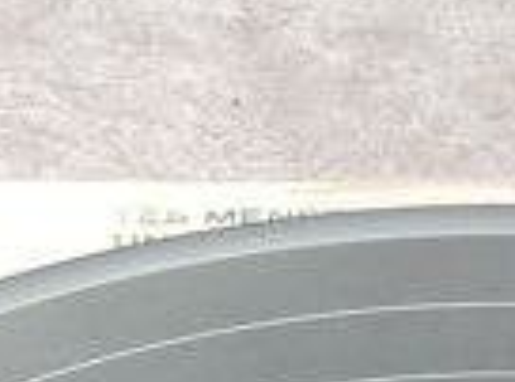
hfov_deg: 7.7
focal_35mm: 258
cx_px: 485
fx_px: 3825
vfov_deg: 5.2
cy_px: 1386
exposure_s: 1/121
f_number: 2.4
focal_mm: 4.28
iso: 50
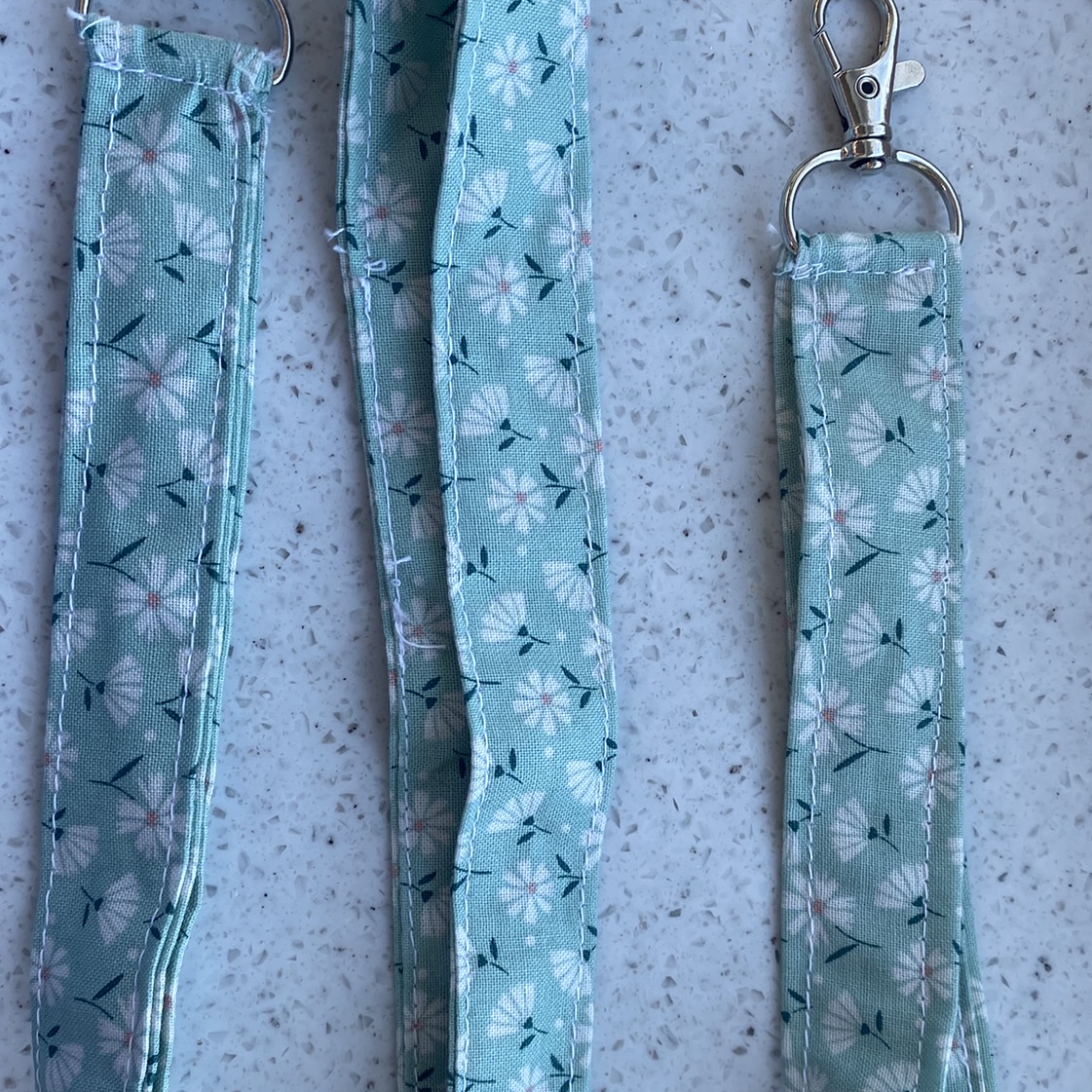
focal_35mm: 42
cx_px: 537
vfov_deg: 39.8
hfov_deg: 40.0
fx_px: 1499
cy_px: 678
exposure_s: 1/143
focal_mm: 4.25
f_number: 1.8
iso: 32
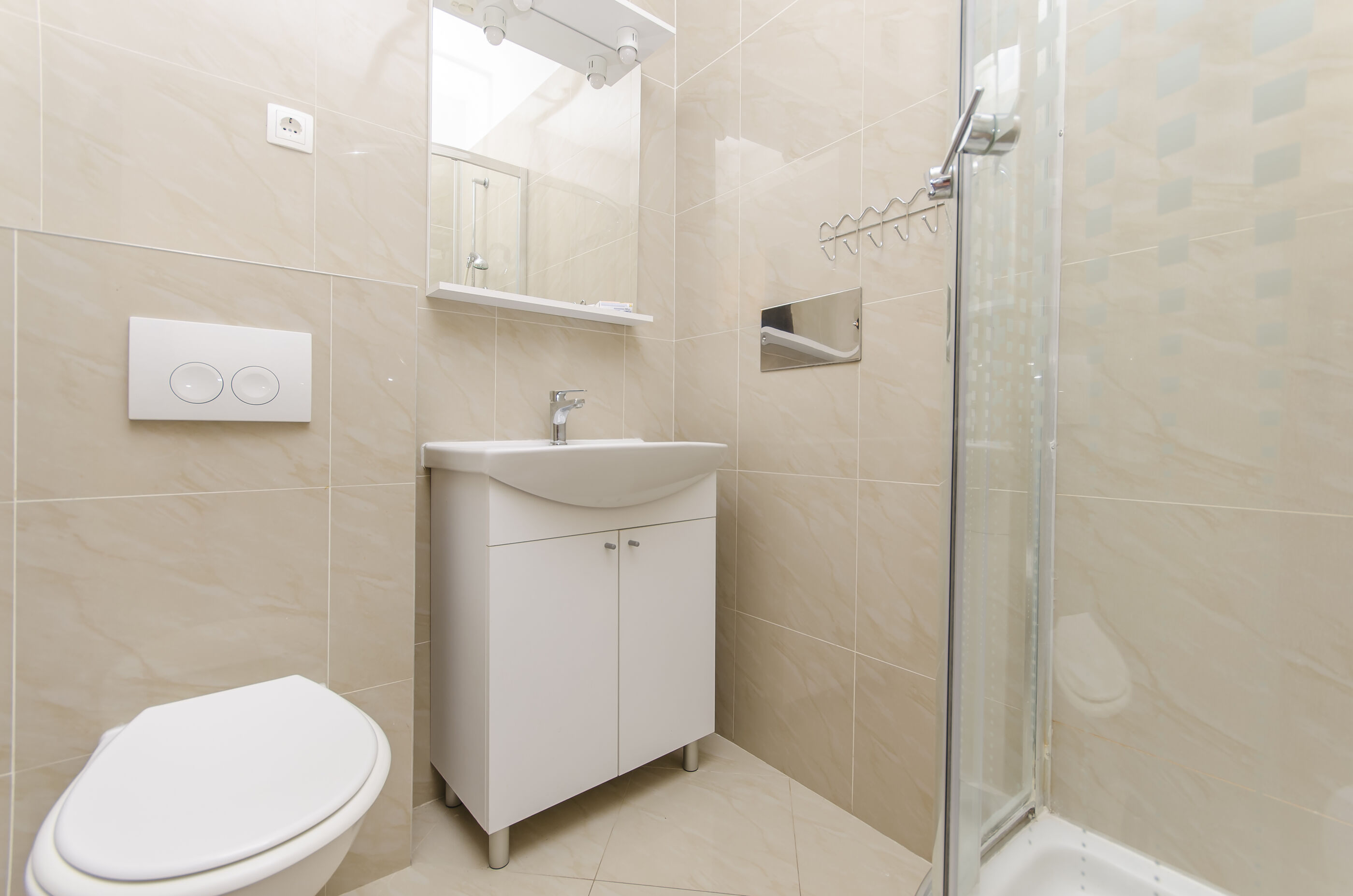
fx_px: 563
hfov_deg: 100.5
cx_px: 676
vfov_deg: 77.1
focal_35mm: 15
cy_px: 448
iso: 100
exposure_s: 1/125
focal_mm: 10
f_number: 7.1
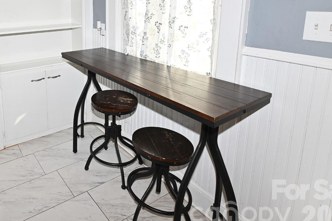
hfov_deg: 65.3
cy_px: 39
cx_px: 68
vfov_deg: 47.9
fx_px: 230
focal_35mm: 25
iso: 200
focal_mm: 14
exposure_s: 1/125
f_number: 5.6
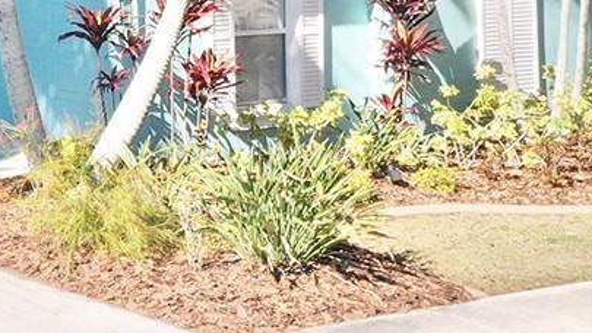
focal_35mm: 116
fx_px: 1821
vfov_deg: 10.0
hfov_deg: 16.5
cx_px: -336
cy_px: -202
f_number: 10
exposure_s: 1/120
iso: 100
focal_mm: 10.26
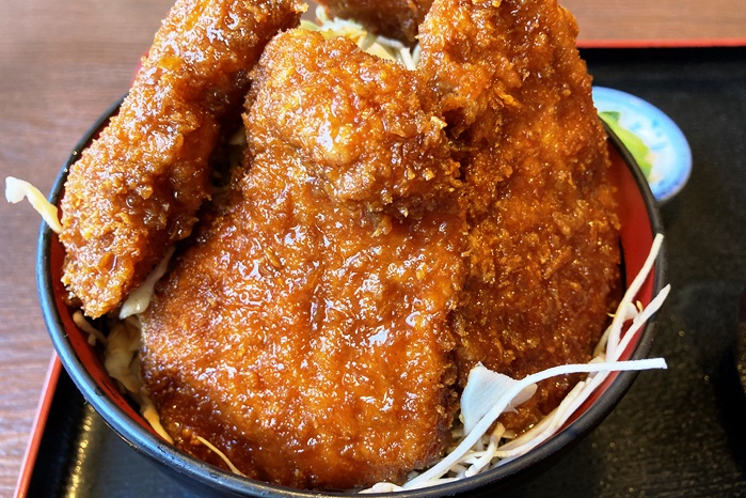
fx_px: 622
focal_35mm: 30
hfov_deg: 61.9
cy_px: 211
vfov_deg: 43.5
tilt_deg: -49.9
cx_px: 375
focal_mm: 3.99
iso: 160
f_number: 1.8
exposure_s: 1/60
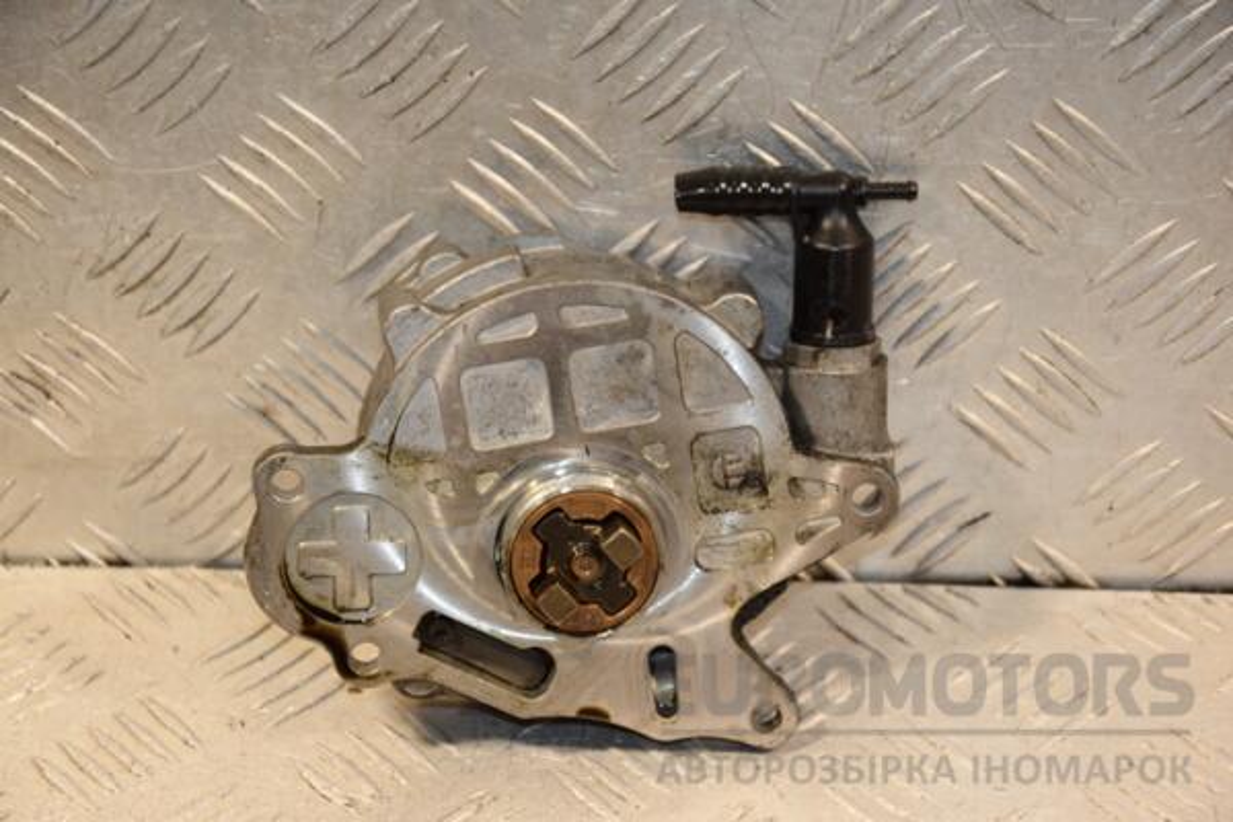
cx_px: 616
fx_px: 3853
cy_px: 411
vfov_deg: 12.2
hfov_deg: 18.2
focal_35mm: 112
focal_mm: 75
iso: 800
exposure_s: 1/200
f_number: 5.3
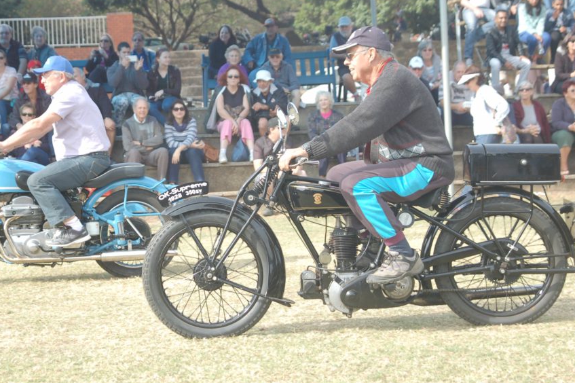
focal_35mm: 87
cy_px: 178
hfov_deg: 23.4
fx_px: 1389
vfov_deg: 15.7
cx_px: 237
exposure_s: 1/320
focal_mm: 48
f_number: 5.6
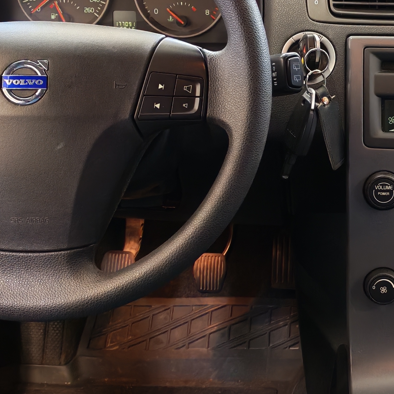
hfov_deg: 22.4
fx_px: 979
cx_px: 329
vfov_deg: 22.8
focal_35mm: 76
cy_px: 203
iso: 1000
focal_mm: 6.12
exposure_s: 1/100
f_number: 1.9
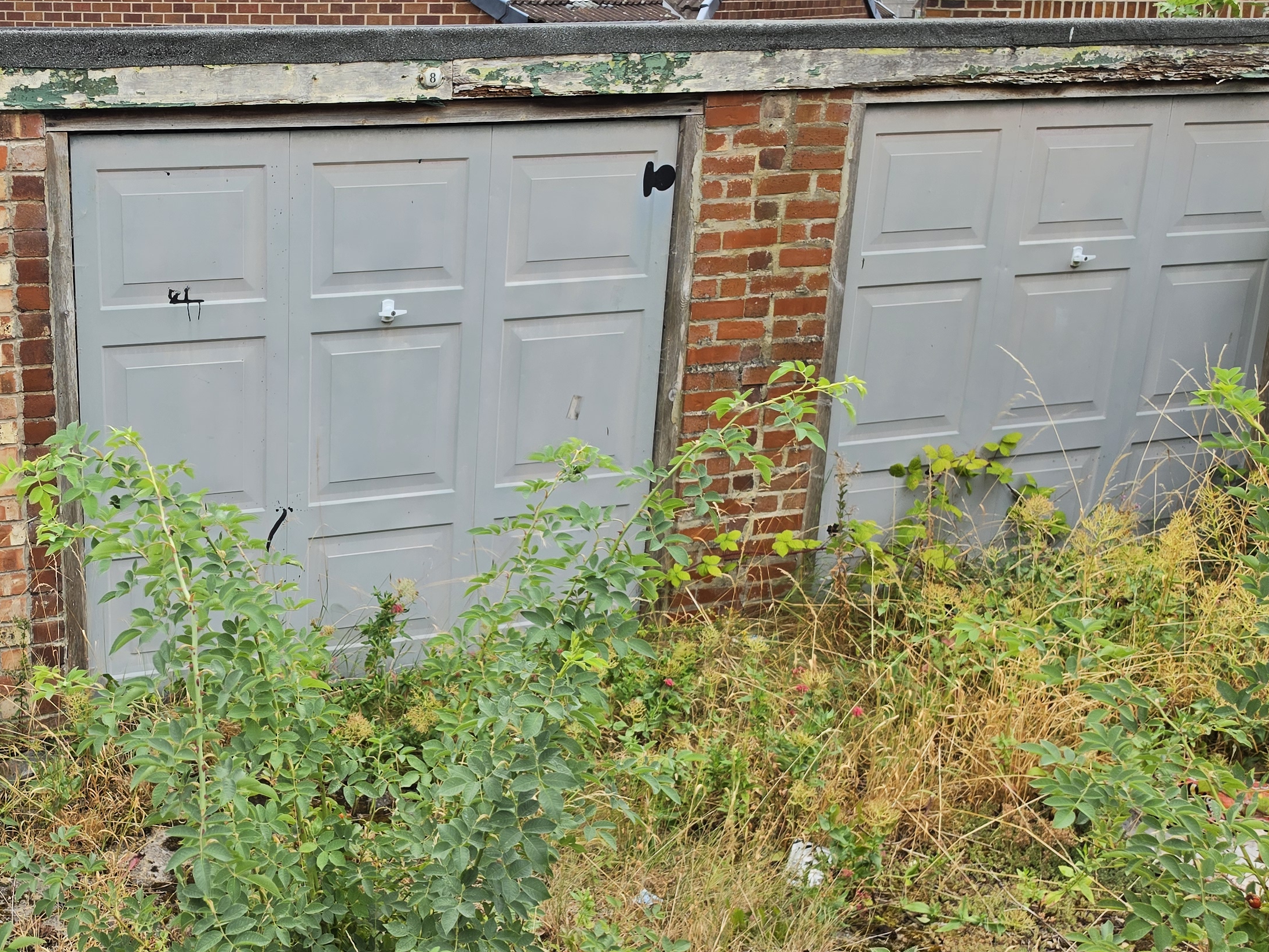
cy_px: 459
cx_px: 256
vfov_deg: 34.4
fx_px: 1540
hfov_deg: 42.8
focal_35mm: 42
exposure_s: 1/2082
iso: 64
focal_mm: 6.5
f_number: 1.4
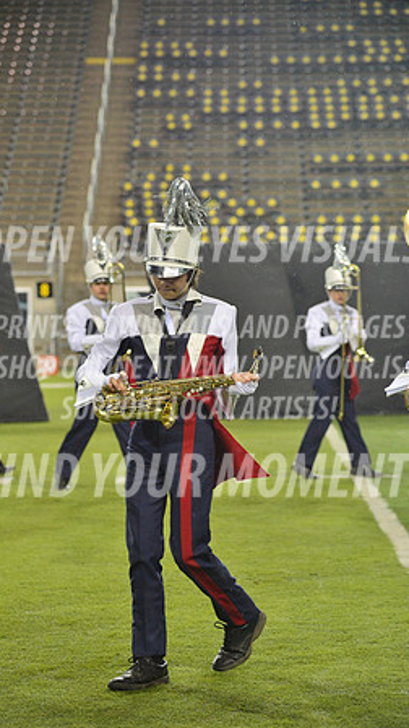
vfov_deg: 15.1
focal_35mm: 142
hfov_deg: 8.5
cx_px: 199
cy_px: 364
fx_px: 2738
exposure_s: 1/500
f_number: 5.6
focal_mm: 135
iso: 2000
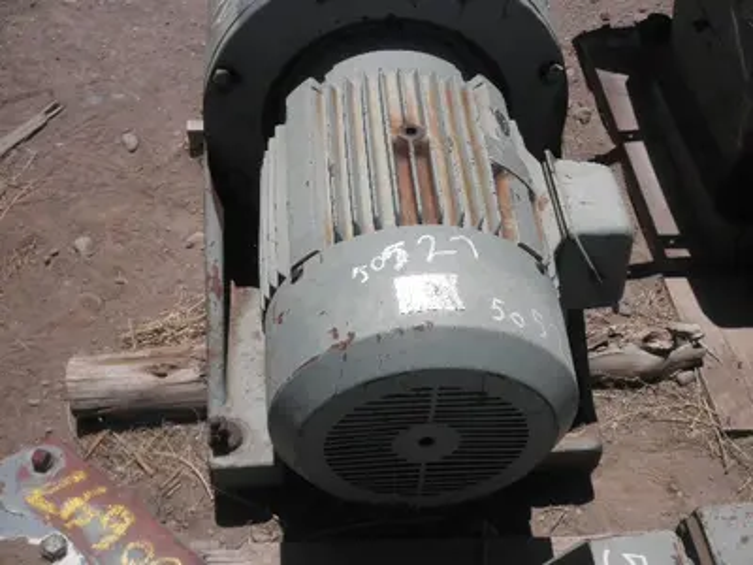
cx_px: 376
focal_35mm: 44
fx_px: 957
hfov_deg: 42.9
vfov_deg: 32.9
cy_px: 282
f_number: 9.6
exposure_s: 1/200
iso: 64
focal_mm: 7.9
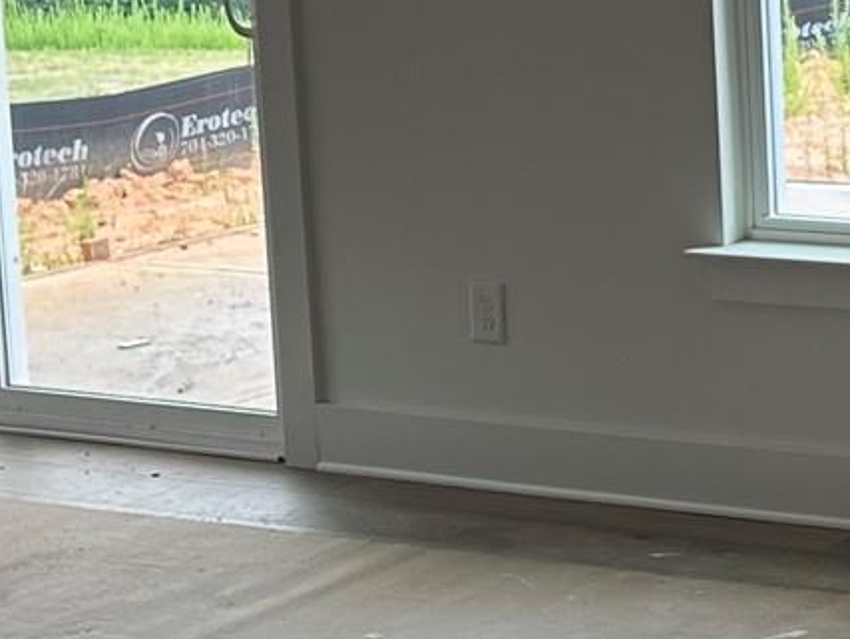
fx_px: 2826
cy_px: -48
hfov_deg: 14.9
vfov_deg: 12.7
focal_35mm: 115
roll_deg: +1.1
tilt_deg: -5.7
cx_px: 1525
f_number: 1.78
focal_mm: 6.86
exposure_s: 1/133
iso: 64
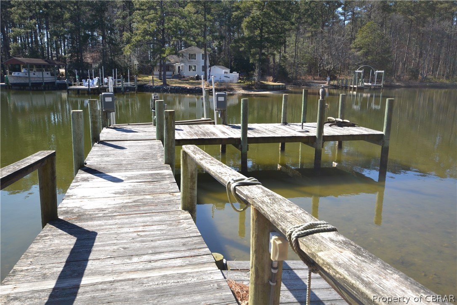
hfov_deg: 61.9
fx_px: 381
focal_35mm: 30
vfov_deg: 43.6
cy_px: 152
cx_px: 228
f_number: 5.6
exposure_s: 1/125
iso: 100
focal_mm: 20
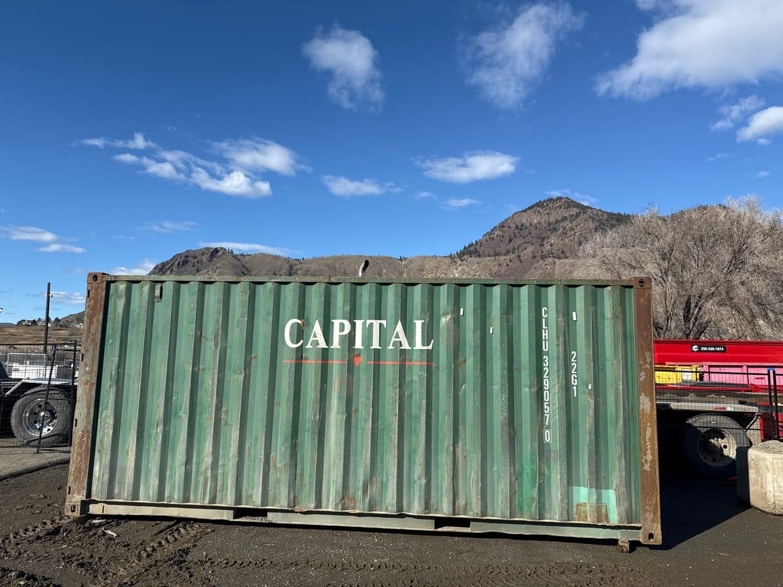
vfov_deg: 56.8
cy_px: 294
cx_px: 392
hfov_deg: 71.6
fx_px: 543
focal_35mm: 24
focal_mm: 6.76
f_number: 1.78
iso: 80
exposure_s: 1/4673
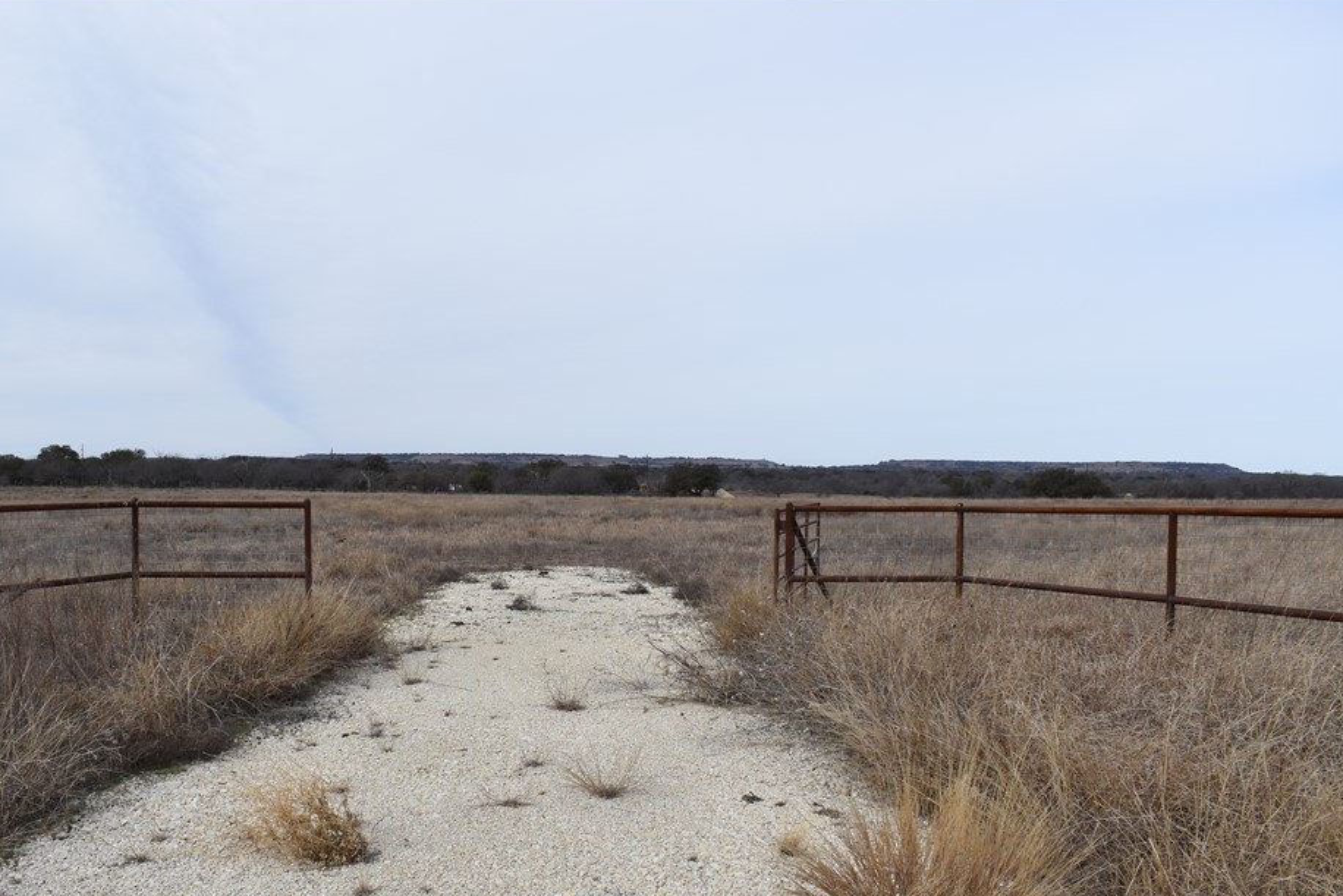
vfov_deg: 41.0
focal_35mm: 32
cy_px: 524
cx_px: 573
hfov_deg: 58.5
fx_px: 1194
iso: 100
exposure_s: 1/320
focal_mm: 18
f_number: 8
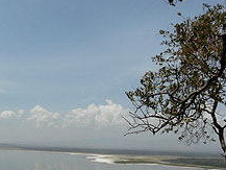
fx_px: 379
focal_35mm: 58
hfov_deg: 32.1
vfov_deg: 24.7
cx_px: 36
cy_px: 146
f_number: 8
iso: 100
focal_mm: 4.6
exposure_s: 1/400
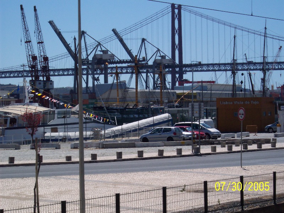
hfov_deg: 17.3
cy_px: 106
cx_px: 142
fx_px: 935
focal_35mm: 114
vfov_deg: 13.0
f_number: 8
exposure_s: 1/500
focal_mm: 24
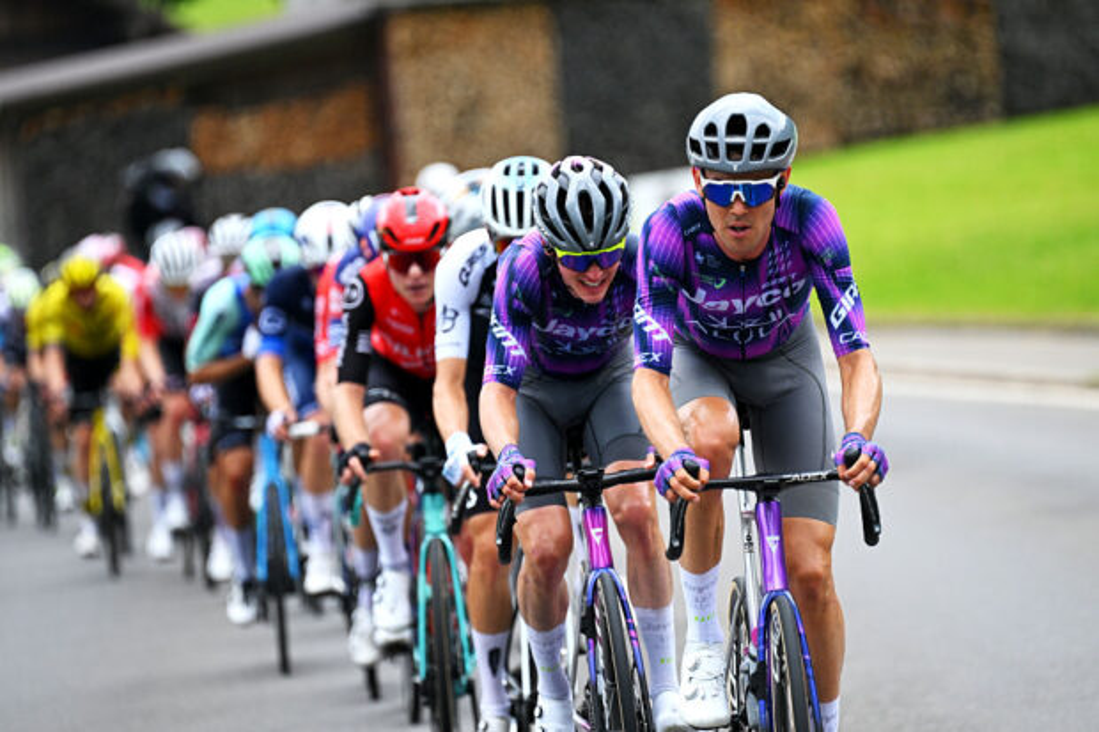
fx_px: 9155
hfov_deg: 6.9
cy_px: 366
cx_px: 550
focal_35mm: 300
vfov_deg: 4.6
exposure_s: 1/1250
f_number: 2.8
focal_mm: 200
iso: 400
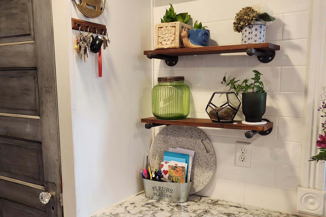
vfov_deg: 35.8
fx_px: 335
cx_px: 145
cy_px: 129
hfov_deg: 51.8
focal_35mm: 37
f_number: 1.8
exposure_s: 1/120
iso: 160
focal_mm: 5.4
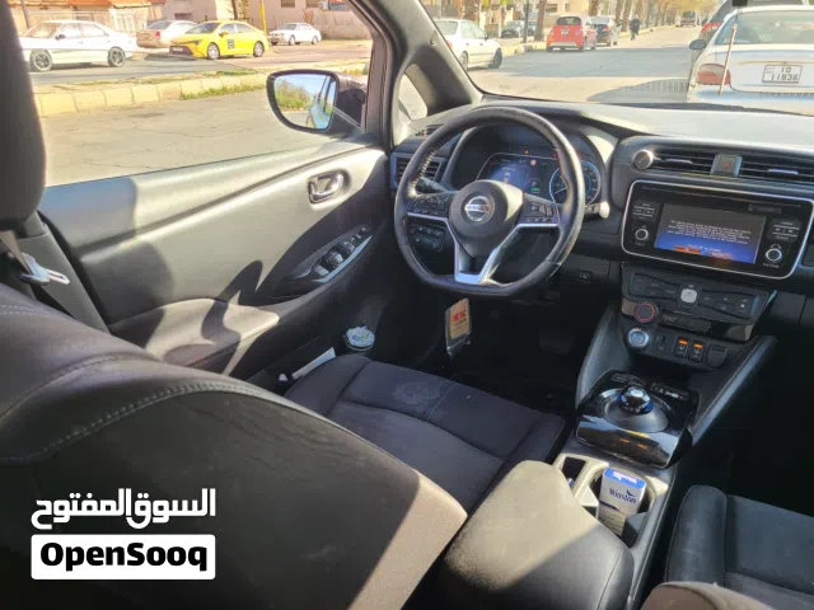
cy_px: 305
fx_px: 611
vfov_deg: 53.1
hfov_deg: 67.3
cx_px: 407
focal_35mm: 26
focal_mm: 5.4
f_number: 1.8
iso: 40
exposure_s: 1/151
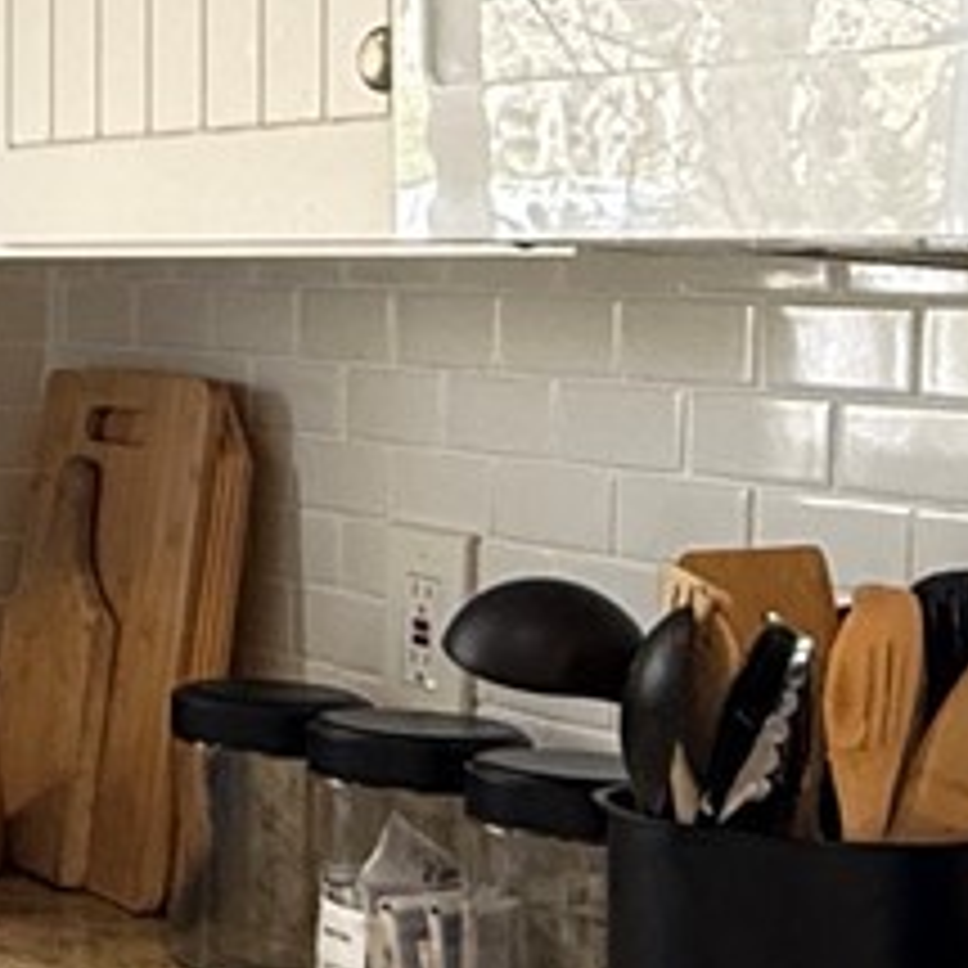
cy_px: 270
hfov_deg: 14.4
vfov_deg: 18.8
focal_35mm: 92
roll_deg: +0.0
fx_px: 2911
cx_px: -1180
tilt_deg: +0.4
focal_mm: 2.22
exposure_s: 1/60
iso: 400
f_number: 2.2
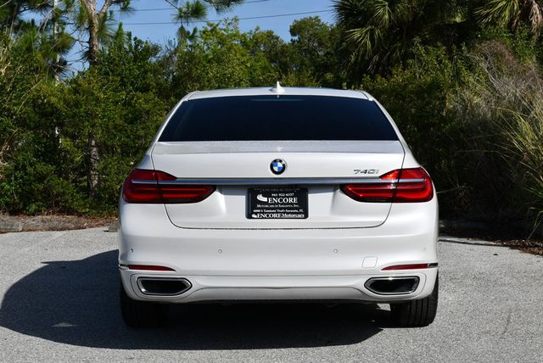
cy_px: 182
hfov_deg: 28.8
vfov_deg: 19.5
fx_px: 1057
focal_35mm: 70
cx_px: 272
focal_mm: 35
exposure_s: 1/320
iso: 100
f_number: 9
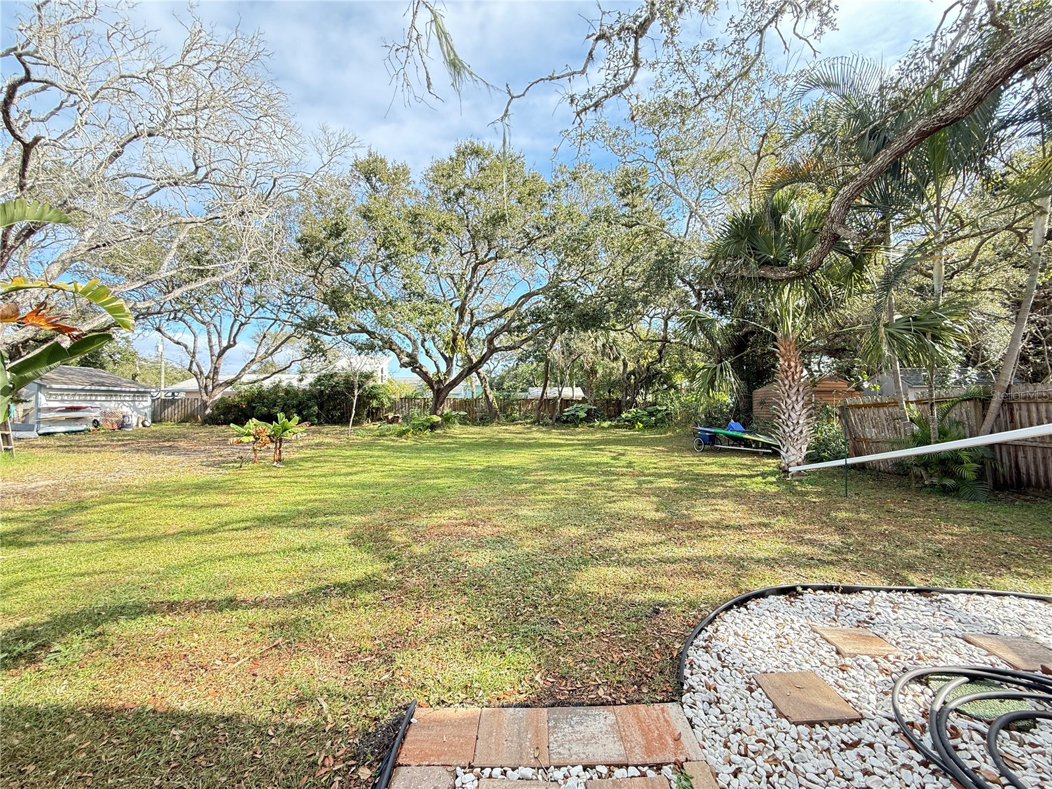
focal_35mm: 14
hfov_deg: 102.1
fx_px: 425
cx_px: 526
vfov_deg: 85.7
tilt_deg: +1.5
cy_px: 394
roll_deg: +0.4
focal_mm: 2.22
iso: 64
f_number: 2.2
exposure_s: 1/167
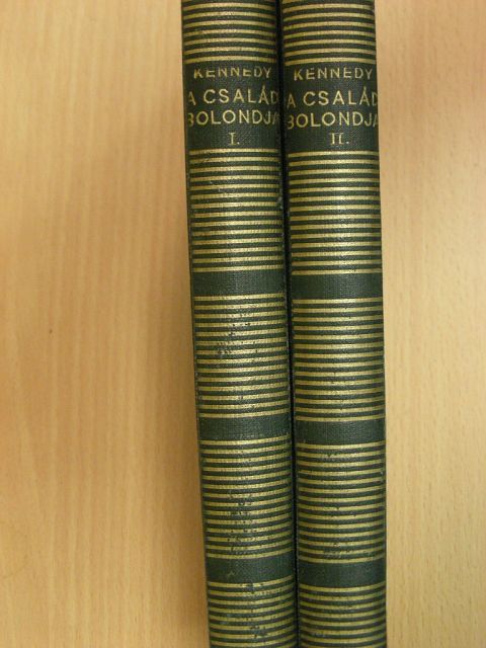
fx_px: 992
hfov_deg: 27.5
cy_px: 324
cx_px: 243
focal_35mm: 53
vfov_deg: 36.2
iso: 227
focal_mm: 8.8
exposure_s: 1/8
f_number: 3.5
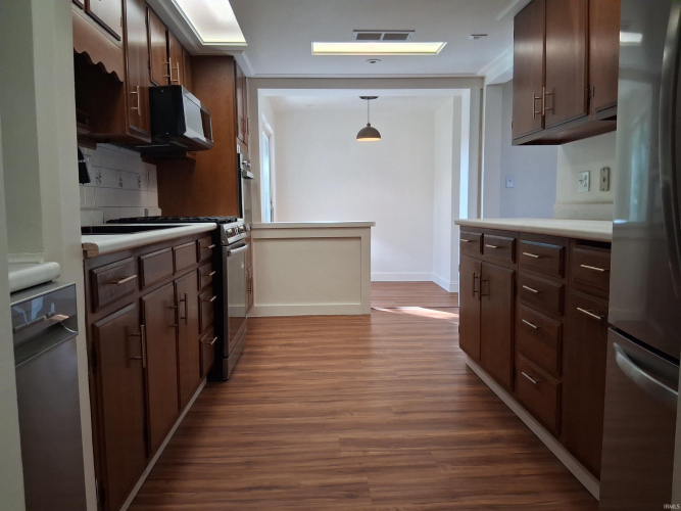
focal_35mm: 26
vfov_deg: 53.0
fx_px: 511
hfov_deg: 67.3
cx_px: 340
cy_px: 256
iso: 320
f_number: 1.8
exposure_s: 1/120
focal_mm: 3.98
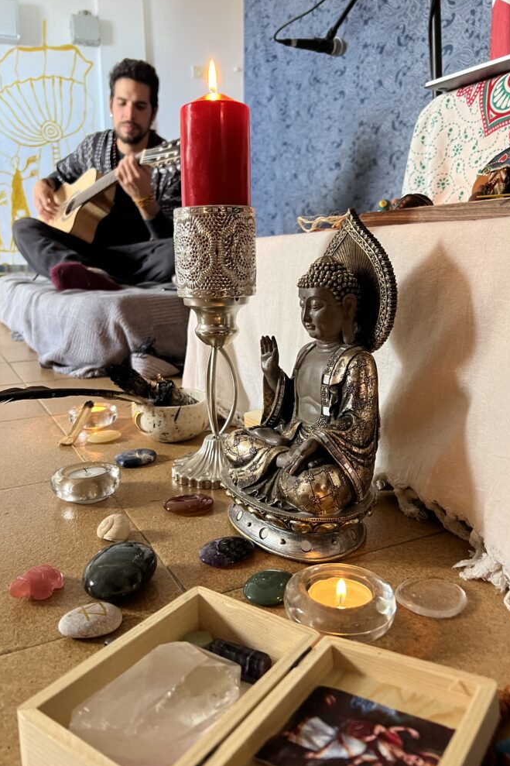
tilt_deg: -11.2
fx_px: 595
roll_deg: -0.1
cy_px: 380
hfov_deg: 46.3
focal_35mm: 28
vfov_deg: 65.5
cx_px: 221
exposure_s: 1/50
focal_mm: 5.7
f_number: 1.5
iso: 400
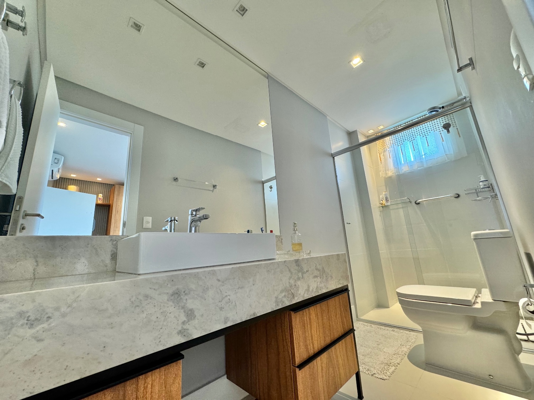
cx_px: 267
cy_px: 200
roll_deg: +3.9
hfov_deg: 102.1
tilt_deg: +12.9
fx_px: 216
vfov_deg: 85.7
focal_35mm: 14
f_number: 2.2
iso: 200
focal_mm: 2.22
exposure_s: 1/120
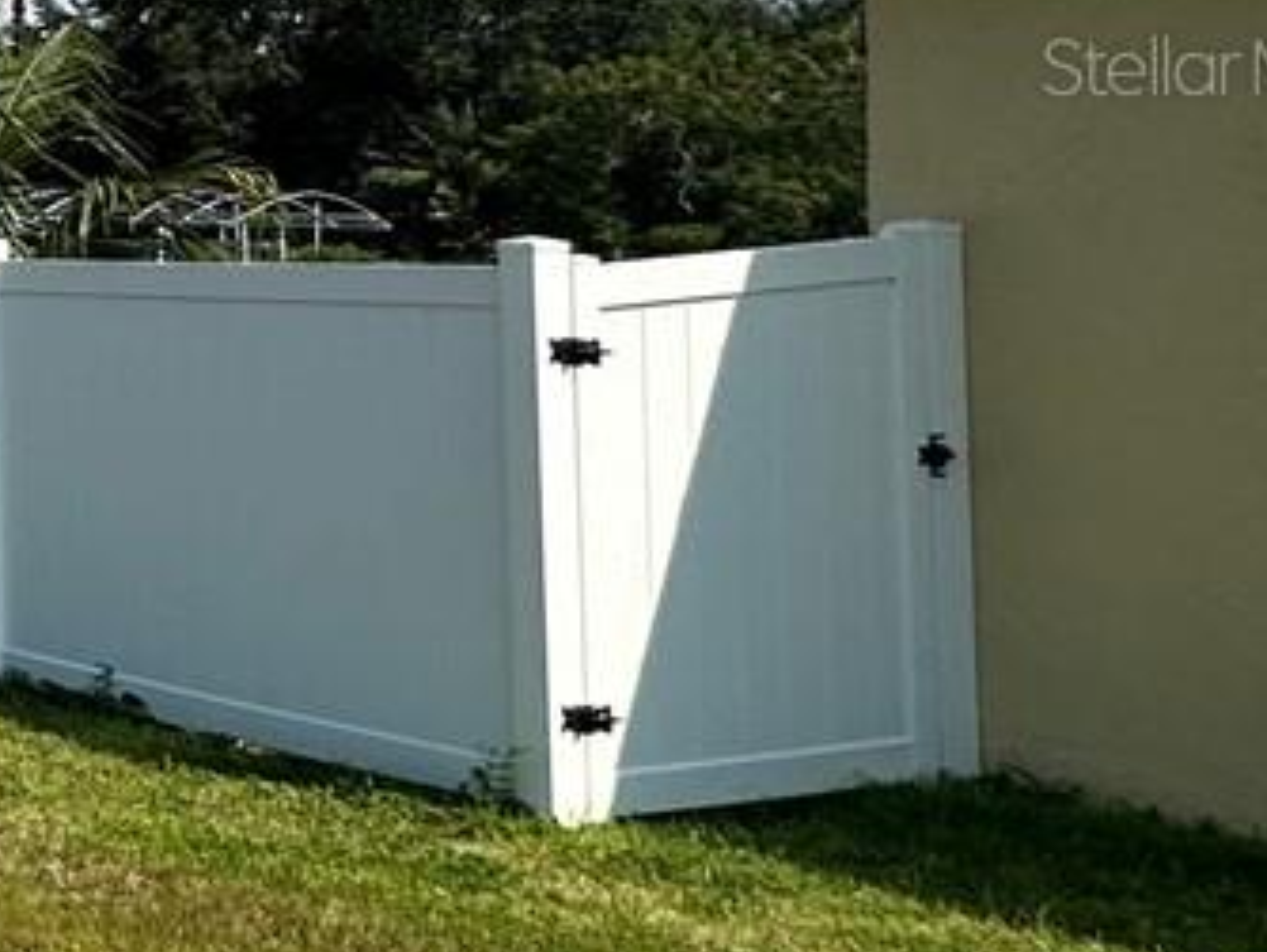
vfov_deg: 21.4
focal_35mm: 67
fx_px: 2454
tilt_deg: +1.6
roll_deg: -1.0
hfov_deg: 16.1
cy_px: 64
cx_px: -1635
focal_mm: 2.22
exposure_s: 1/2451
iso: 50
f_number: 2.2
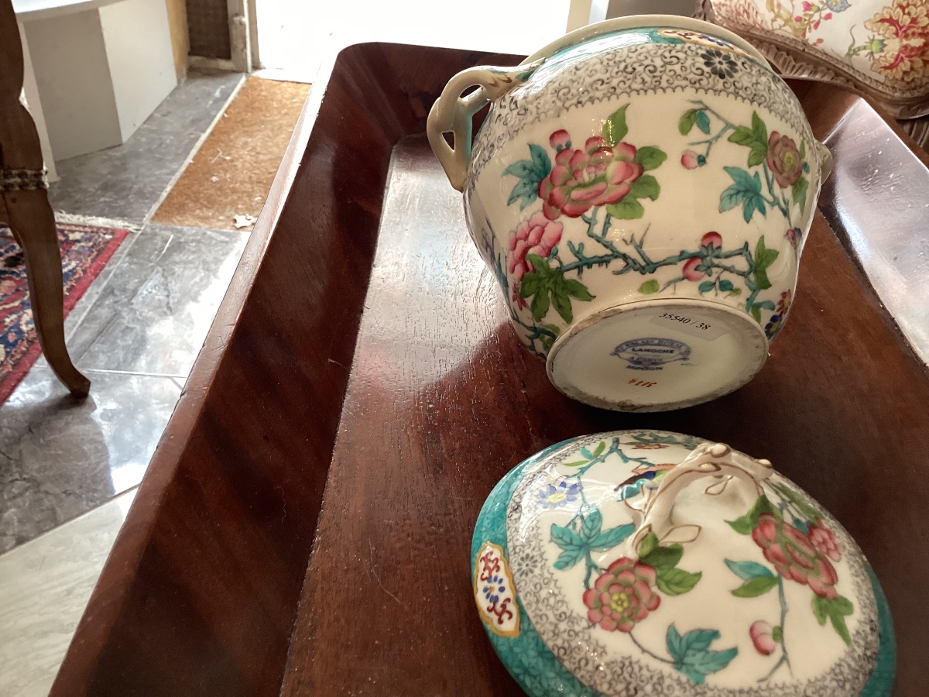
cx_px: 464
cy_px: 348
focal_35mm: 31
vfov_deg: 45.4
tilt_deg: -37.3
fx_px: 832
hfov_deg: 58.4
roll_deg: -6.8
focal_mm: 3.3
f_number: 2.4
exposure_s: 1/50
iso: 160
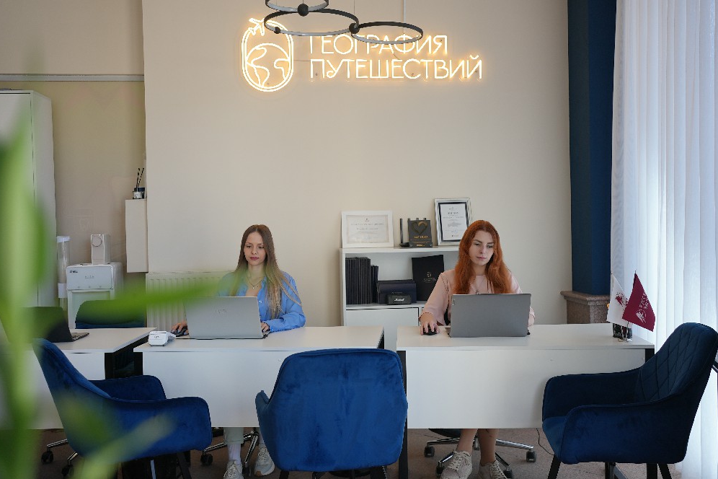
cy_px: 235
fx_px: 718
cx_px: 361
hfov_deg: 53.1
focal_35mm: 36
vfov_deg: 36.9
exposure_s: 1/160
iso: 320
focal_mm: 35
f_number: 4
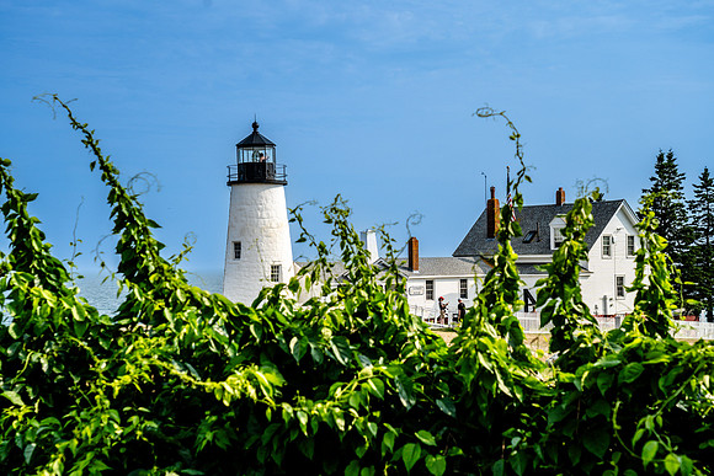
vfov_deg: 22.3
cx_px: 357
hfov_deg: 32.9
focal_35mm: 61
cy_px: 238
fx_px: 1210
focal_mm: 61
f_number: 6.3
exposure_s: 1/1250
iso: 100
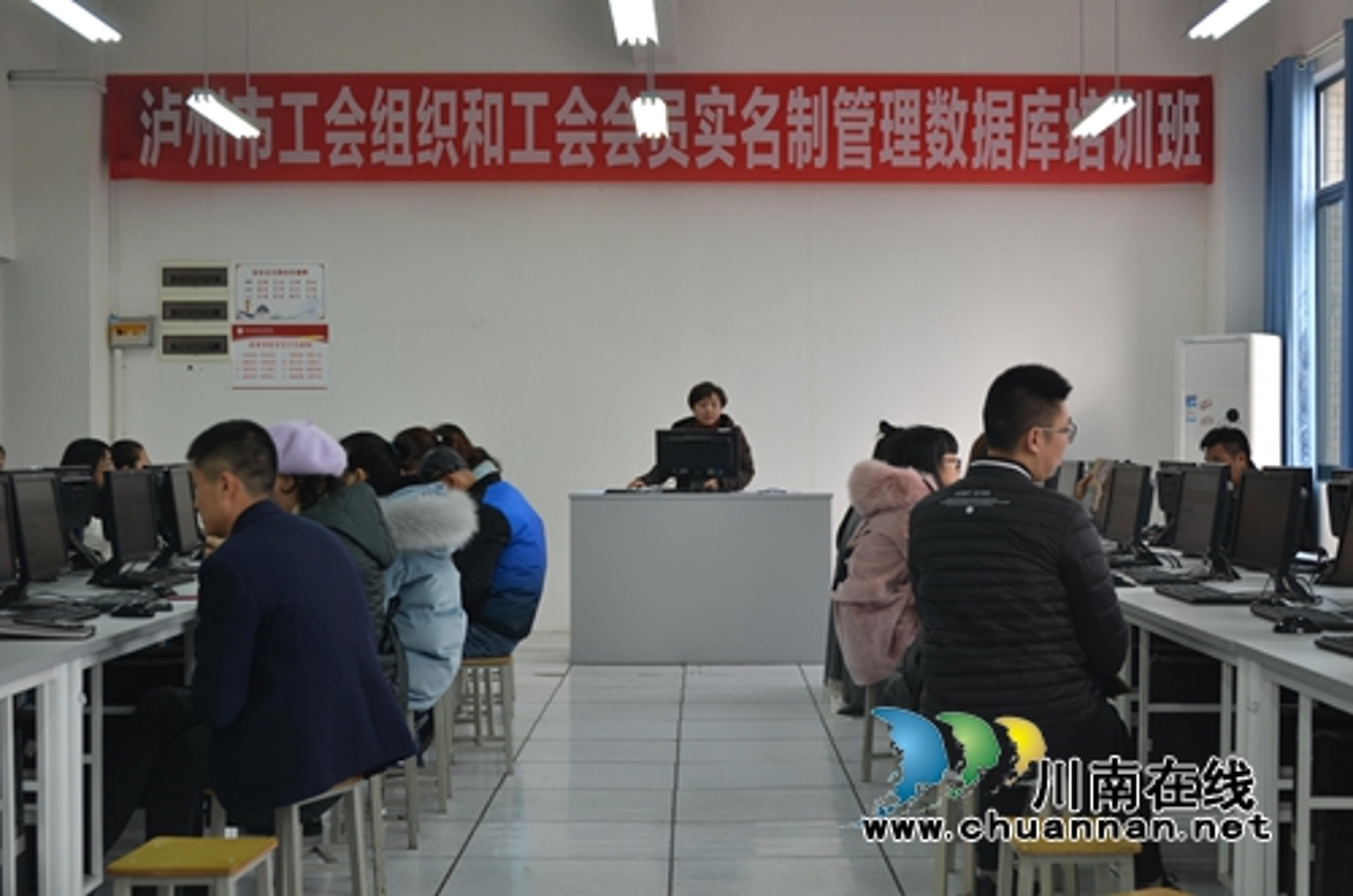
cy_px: 448
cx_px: 676
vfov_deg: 24.9
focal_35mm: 54
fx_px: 2025
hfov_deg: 36.9
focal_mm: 36
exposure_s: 1/30
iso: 100
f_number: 4
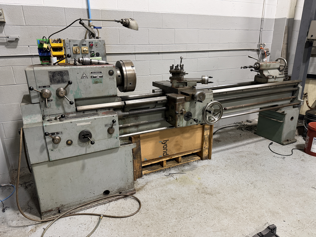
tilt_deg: -17.9
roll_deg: +0.9
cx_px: 158
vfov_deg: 56.8
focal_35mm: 24
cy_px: 118
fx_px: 219
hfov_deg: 71.6
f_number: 1.78
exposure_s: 1/60
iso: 320
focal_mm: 6.76
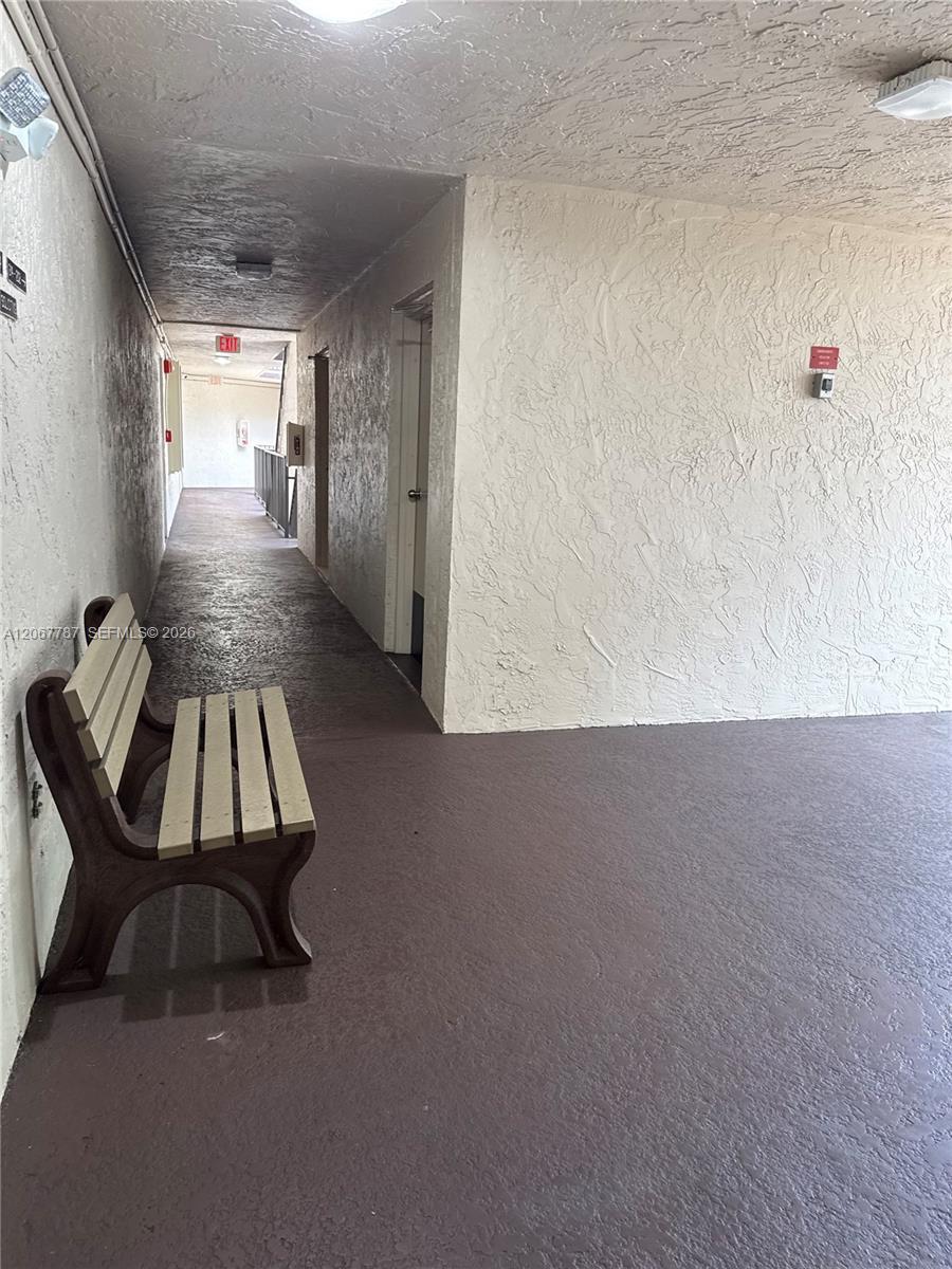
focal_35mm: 24
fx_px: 880
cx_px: 476
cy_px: 634
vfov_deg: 71.6
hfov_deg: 56.8
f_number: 1.78
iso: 125
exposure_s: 1/120
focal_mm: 6.76
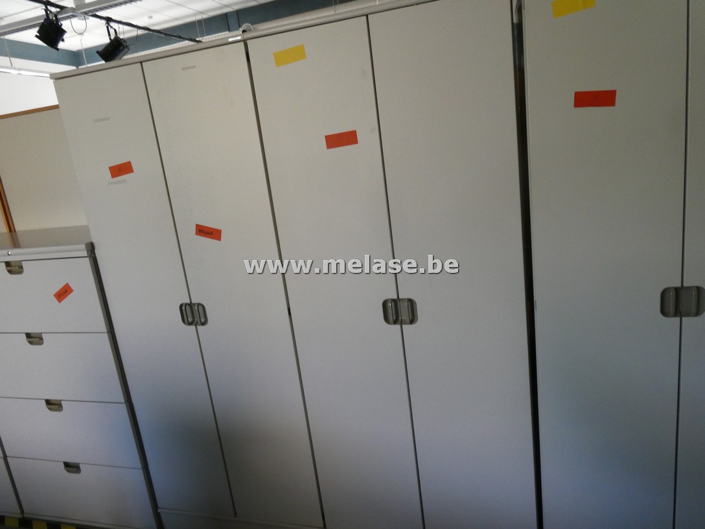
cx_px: 352
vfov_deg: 56.8
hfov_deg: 71.6
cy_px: 264
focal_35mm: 24
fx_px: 489
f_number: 3.3
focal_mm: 4.3
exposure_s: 1/60
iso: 320
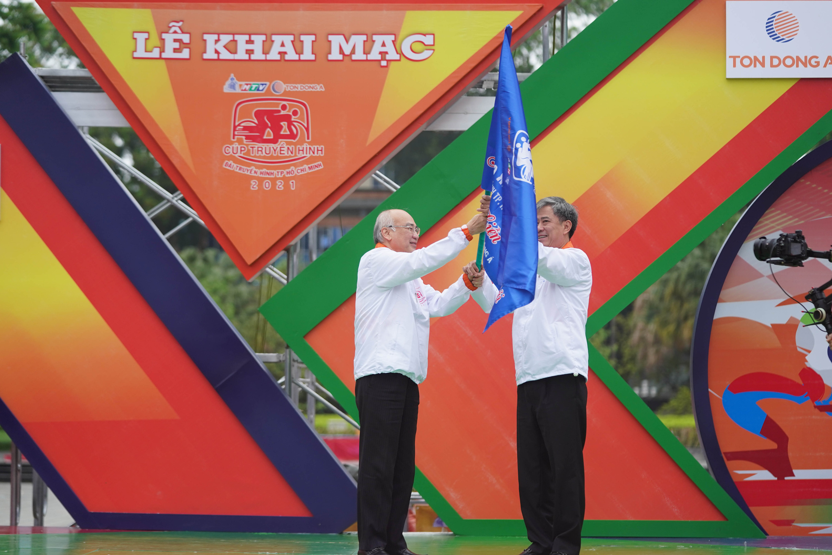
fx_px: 2357
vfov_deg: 13.4
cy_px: 278
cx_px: 416
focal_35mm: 102
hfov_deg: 20.0
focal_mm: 102
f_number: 2.8
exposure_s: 1/500
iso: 400
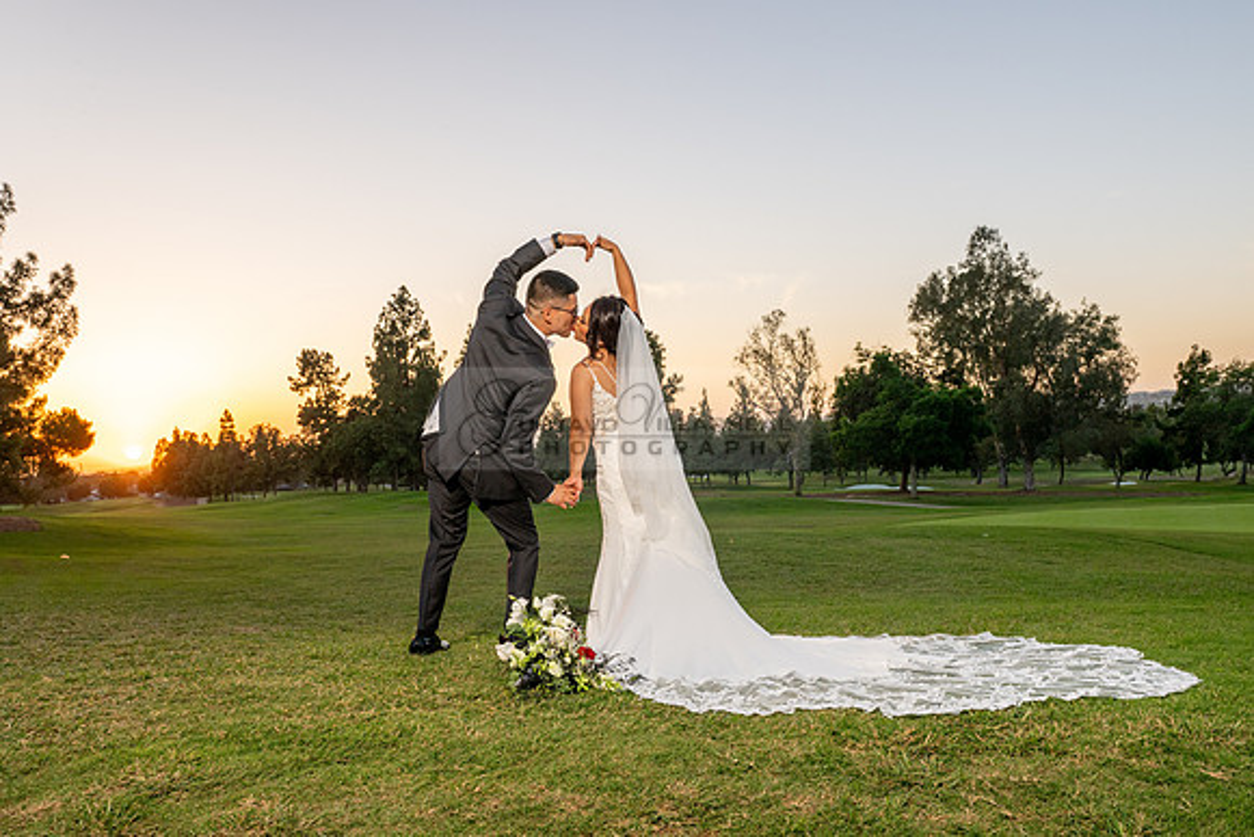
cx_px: 627
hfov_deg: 65.4
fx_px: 977
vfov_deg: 46.2
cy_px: 489
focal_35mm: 28
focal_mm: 24
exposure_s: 1/160
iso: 320
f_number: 7.1
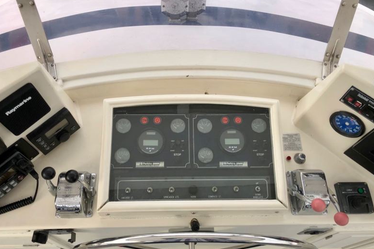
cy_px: 125
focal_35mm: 30
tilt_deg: -64.1
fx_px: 312
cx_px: 183
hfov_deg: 61.9
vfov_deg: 43.6
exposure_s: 1/428
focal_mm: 3.99
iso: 20
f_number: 1.8
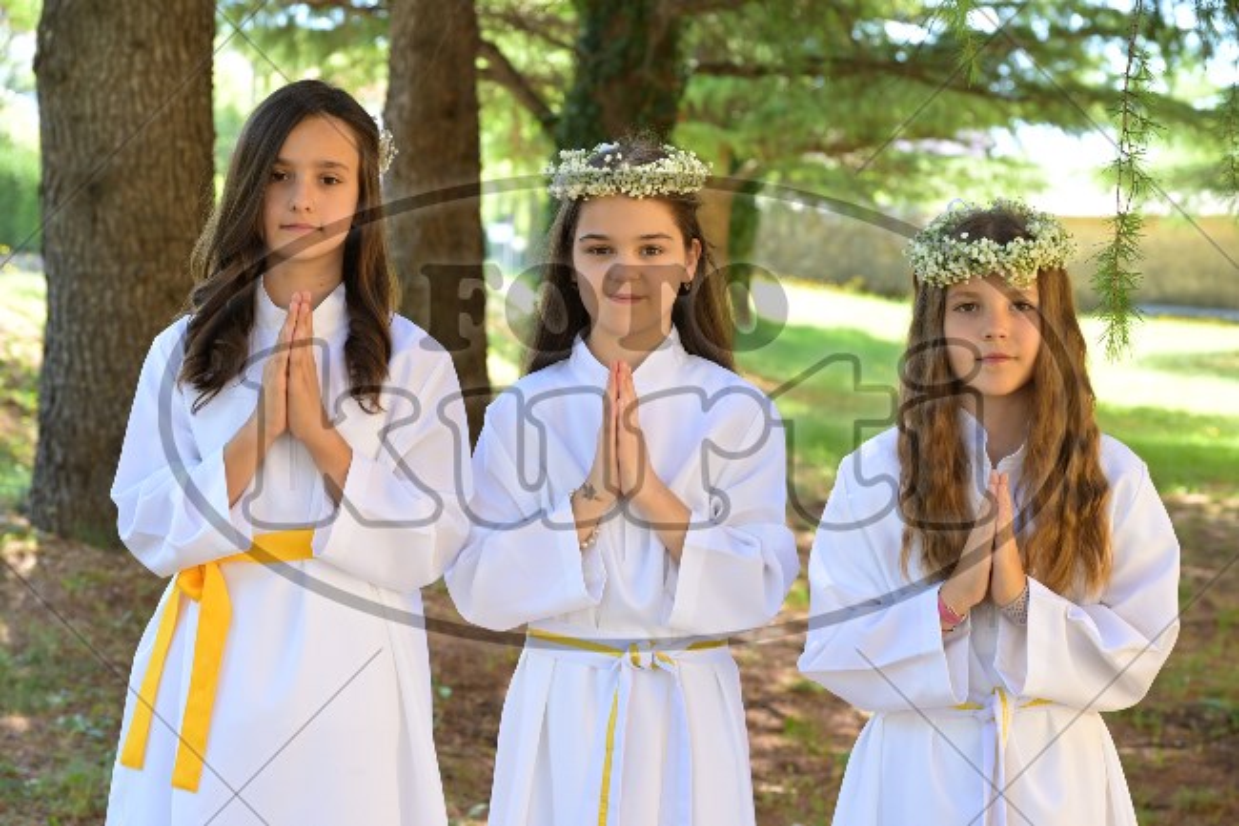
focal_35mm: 79
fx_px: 2718
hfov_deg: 25.7
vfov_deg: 17.3
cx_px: 620
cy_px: 413
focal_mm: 79
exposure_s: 1/160
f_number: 5.6
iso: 640
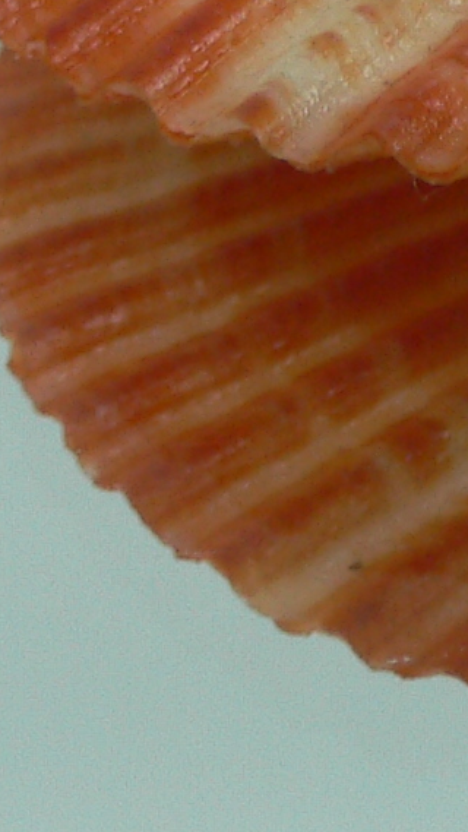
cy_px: -39
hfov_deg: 8.8
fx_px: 2979
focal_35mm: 135
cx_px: 712
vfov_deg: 15.6
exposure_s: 1/60
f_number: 2.8
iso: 80
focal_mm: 4.6
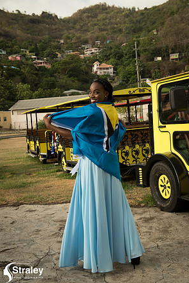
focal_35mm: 49
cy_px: 141
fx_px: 386
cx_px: 95
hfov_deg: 27.5
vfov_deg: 40.3
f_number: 6.3
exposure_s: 1/160
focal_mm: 48
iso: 80
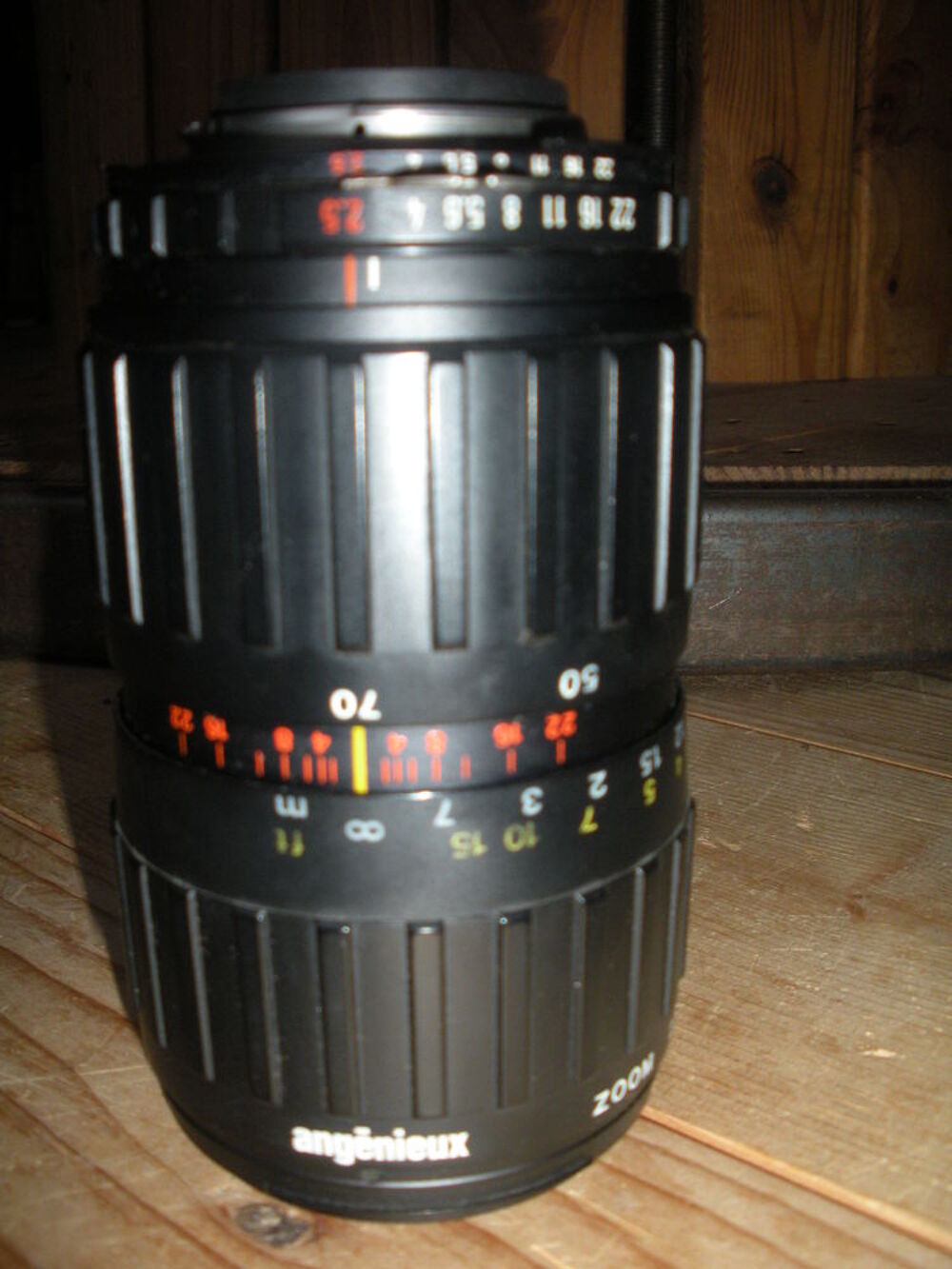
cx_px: 476
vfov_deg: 52.6
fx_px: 1283
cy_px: 634
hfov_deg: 40.7
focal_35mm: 35
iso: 200
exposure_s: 1/60
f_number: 3.5
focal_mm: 6.3
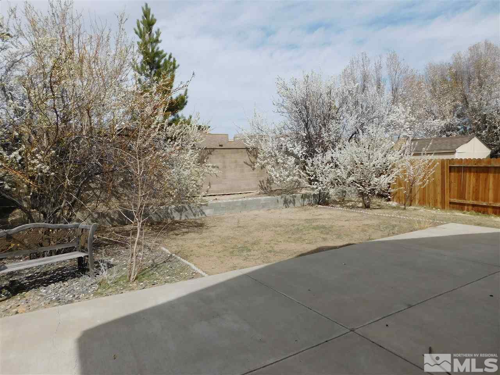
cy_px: 188
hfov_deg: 73.9
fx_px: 332
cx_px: 250
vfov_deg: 58.9
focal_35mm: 23
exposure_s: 1/800
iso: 125
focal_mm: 4
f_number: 6
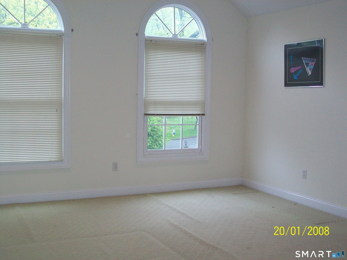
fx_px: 451
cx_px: 174
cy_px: 130
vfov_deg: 32.2
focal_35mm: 45
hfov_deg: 42.1
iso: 160
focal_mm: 7.6
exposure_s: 1/80
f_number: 3
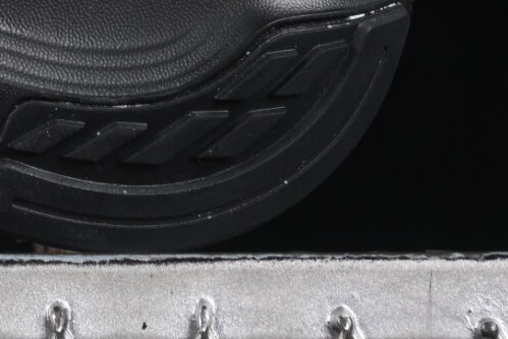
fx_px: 5434
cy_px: -295
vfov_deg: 3.5
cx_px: -512
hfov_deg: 5.2
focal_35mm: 385
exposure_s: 1/60
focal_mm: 50
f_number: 6.3
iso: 160
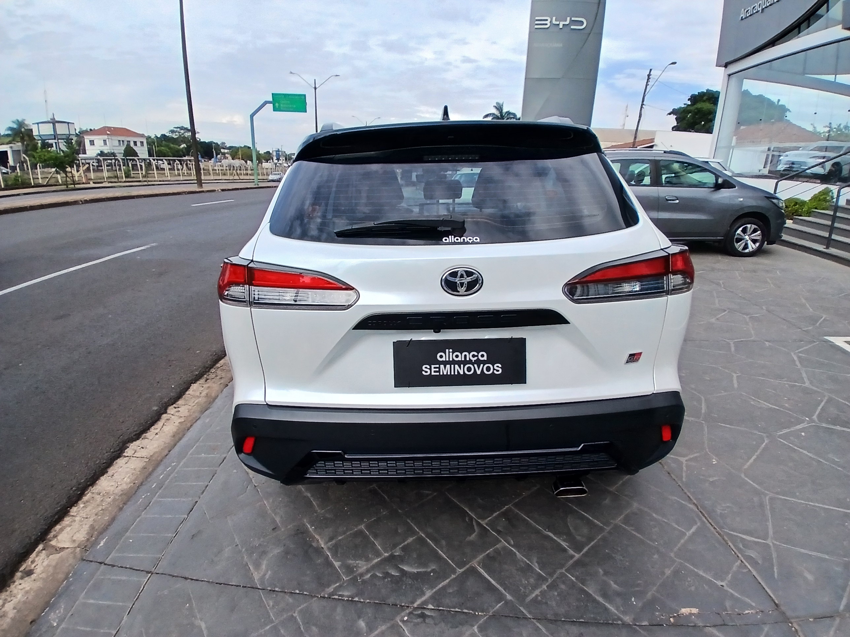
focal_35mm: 17
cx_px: 425
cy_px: 318
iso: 50
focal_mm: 1.4
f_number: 2.2
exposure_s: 1/833
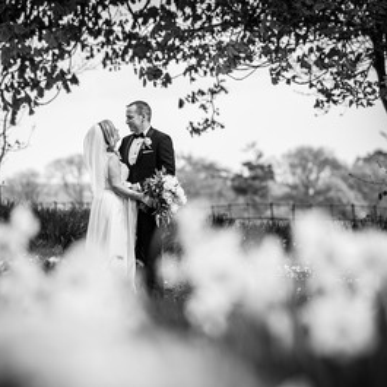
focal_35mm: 257
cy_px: 194
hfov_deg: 6.8
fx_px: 3251
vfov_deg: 6.8
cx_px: 180
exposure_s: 1/500
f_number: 4.5
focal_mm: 200
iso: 160
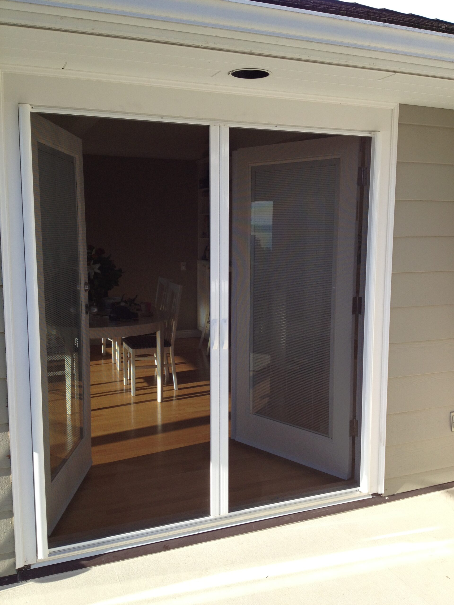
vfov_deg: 52.6
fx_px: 612
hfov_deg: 40.7
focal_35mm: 35
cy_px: 302
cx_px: 227
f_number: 2.4
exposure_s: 1/863
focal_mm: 4.28
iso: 50
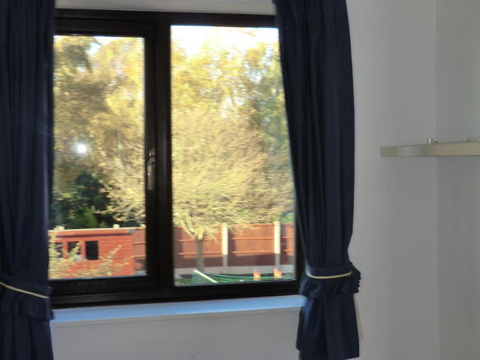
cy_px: 180
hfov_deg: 40.4
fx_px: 652
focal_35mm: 47
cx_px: 240
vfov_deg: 30.9
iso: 100
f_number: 4
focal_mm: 8.4
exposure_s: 1/60
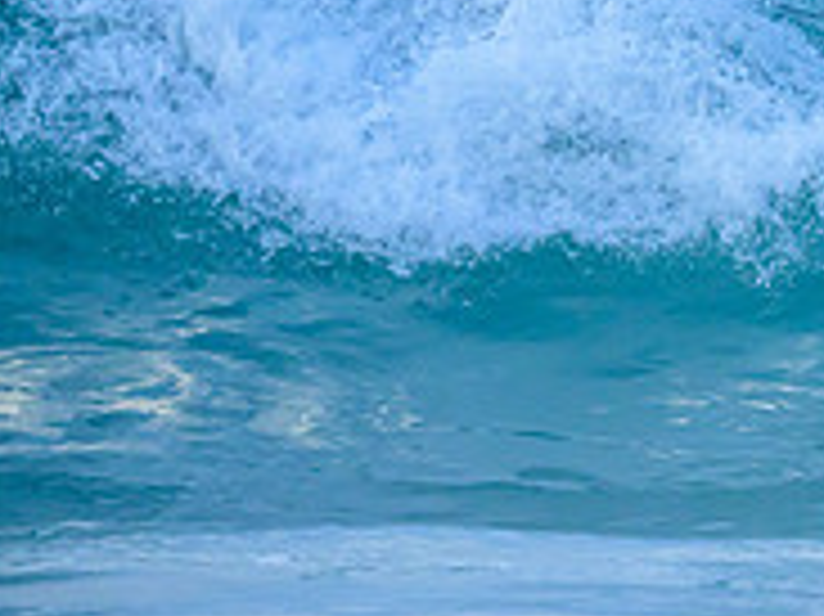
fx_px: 57925
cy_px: -137
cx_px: 1265
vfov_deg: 0.6
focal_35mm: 2435
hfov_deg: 0.8
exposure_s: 1/2000
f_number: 6.3
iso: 2500
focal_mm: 800
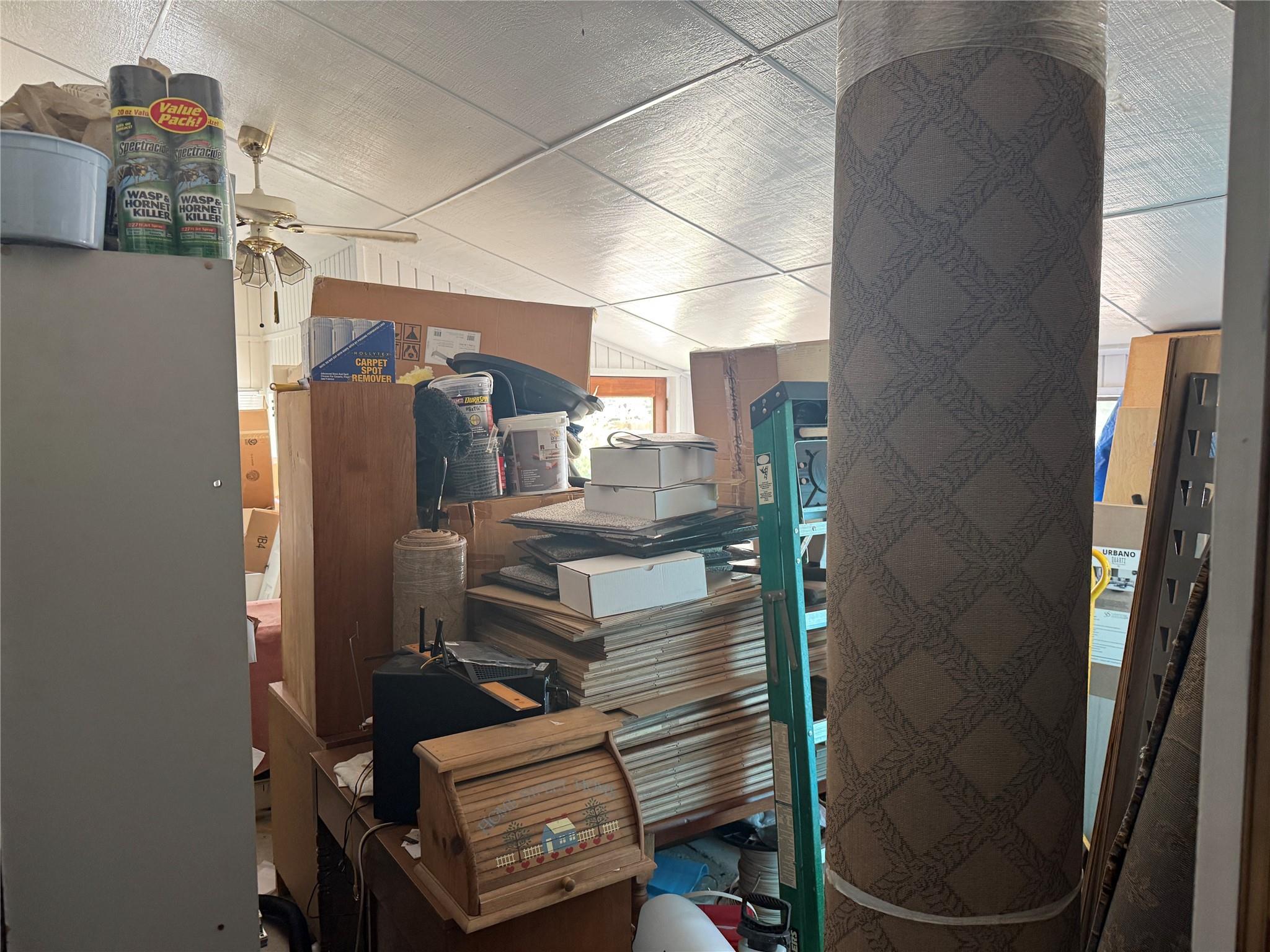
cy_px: 476
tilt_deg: -3.7
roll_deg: +0.8
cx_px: 635
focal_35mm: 24
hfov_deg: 71.6
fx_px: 881
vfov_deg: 56.8
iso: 200
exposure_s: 1/60
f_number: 1.78
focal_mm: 6.76
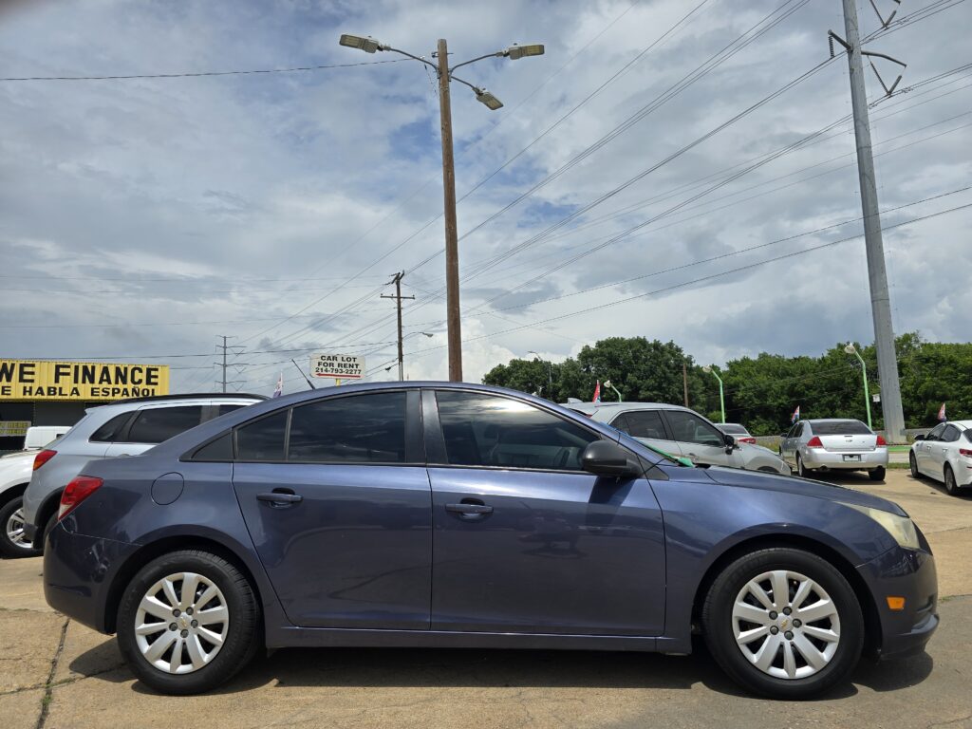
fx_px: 646
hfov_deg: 73.9
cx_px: 486
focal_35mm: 23
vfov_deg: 58.9
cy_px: 364
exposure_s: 1/1844
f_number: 1.7
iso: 12
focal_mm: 6.3
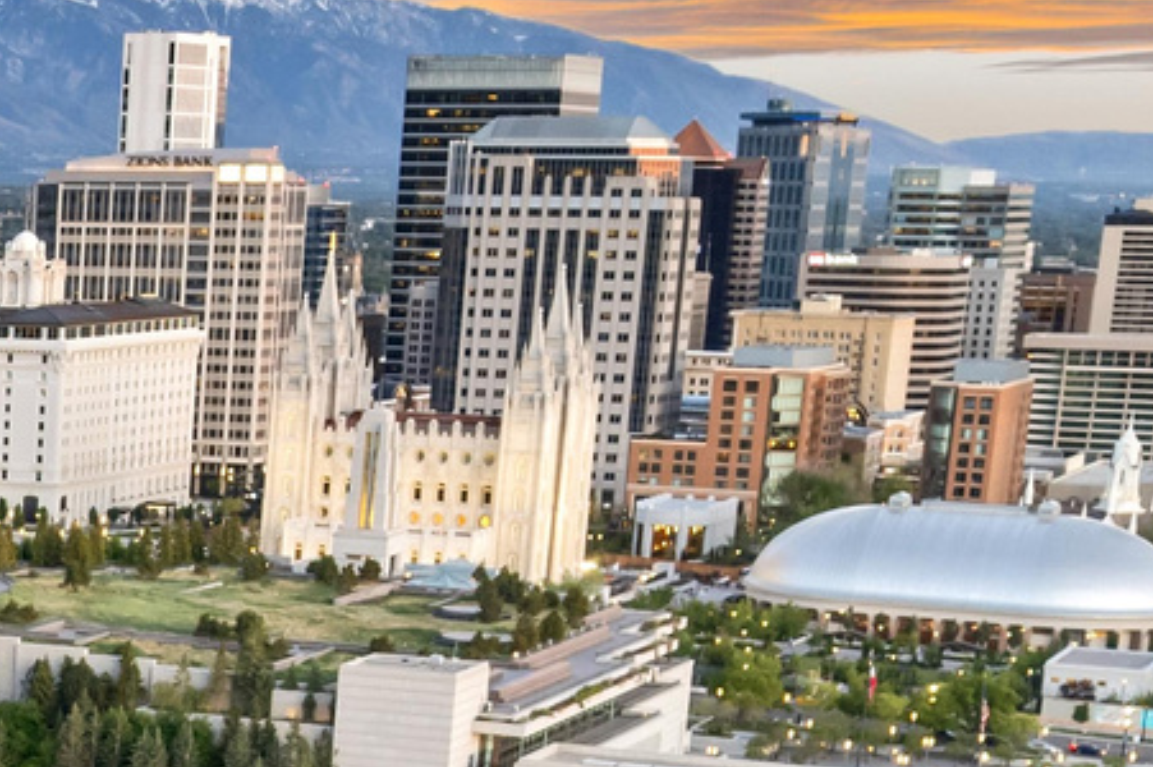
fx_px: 3200
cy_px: 1276
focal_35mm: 100
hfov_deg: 18.1
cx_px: -611
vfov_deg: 12.7
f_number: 2.8
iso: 100
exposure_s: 1/25
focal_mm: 8.38
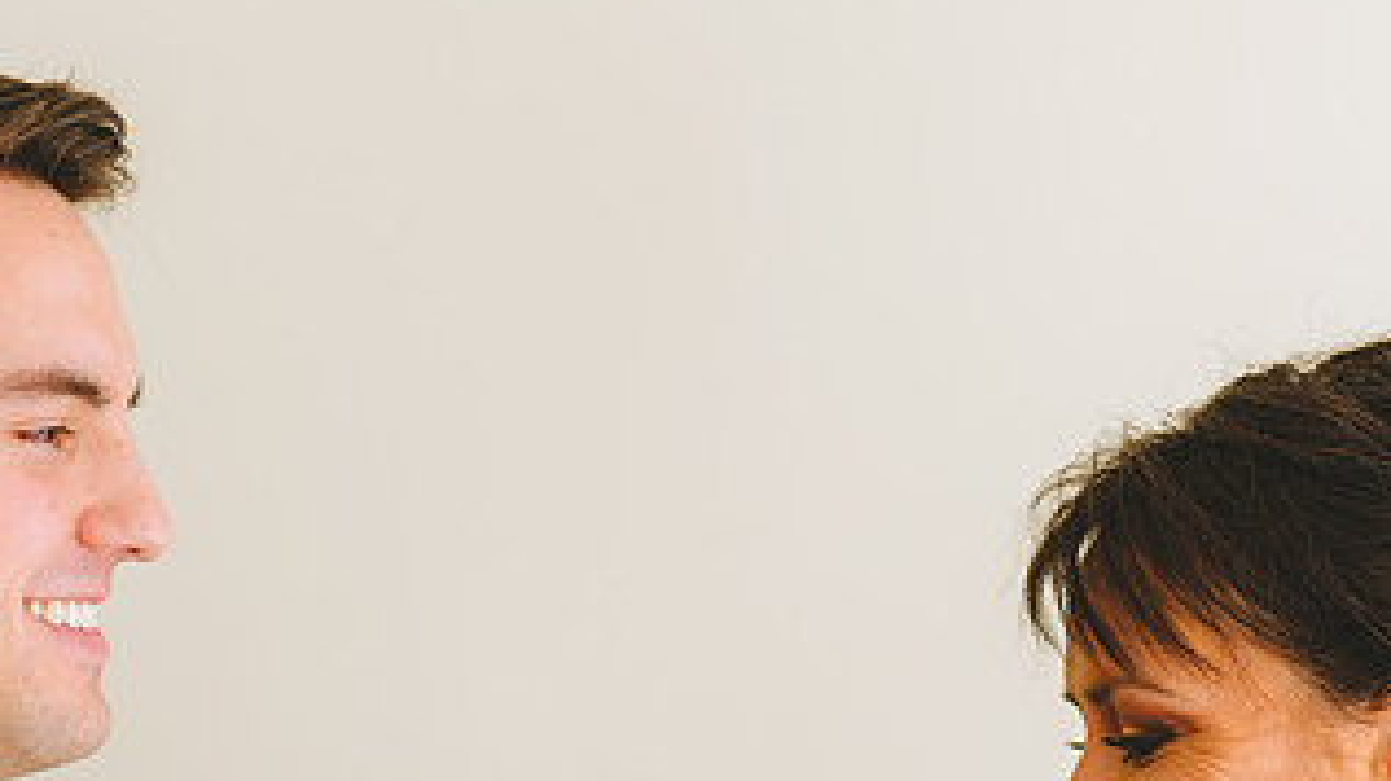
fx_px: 4240
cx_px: 570
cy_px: 717
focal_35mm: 115
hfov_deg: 18.6
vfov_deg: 10.5
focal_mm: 60
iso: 400
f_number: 2.8
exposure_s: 1/400
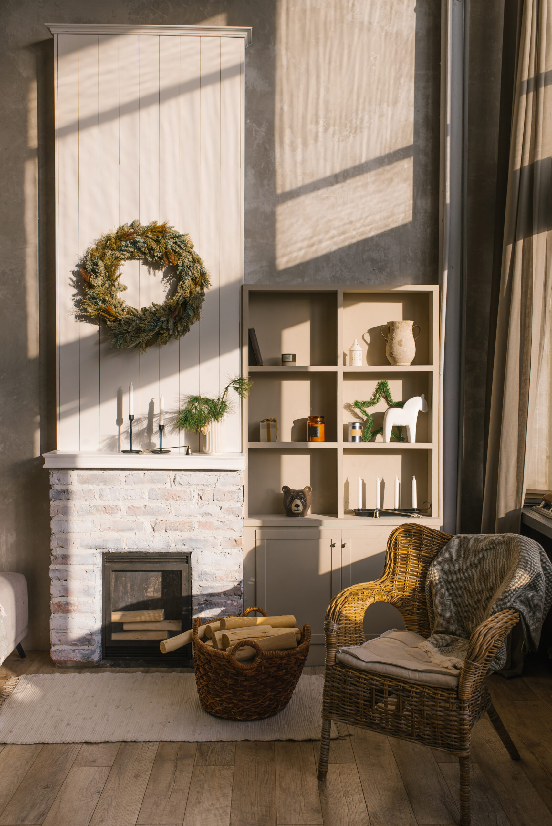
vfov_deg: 54.4
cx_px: 276
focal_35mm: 35
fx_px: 804
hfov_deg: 37.9
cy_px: 413
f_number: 4.5
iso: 100
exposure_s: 1/500
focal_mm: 35
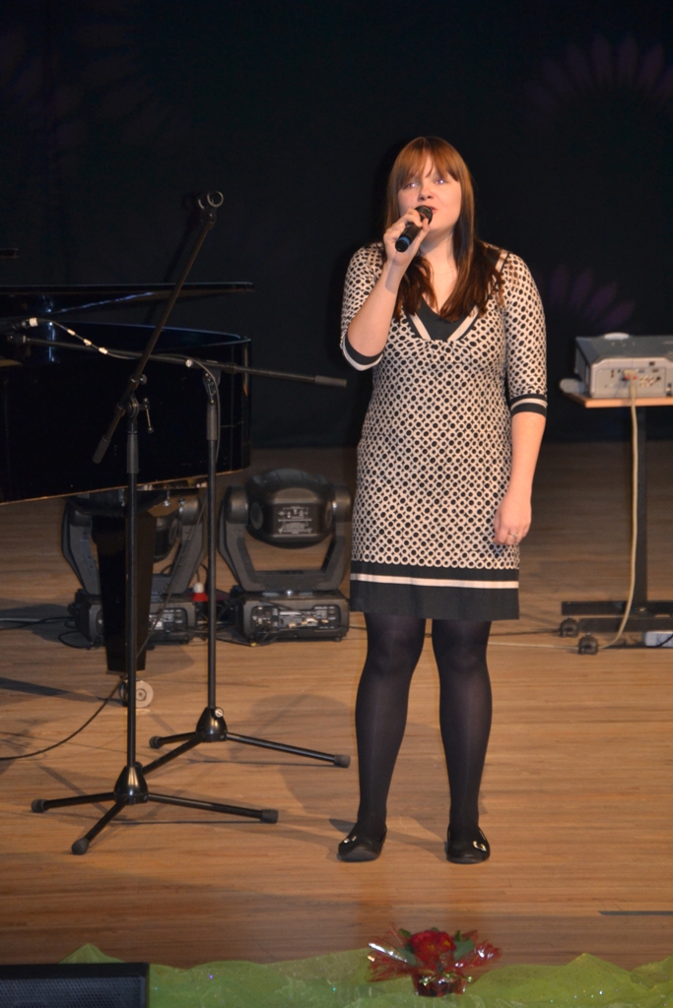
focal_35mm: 188
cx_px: 336
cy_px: 504
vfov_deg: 11.0
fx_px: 5256
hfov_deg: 7.3
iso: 800
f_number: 4.8
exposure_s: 1/60
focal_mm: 125
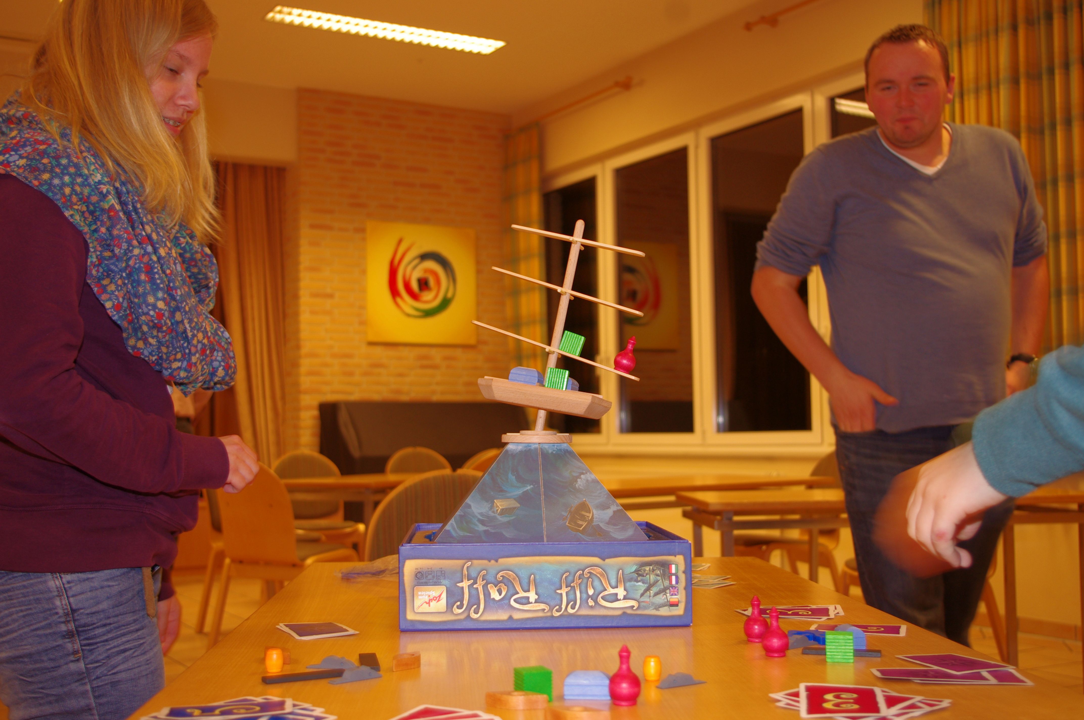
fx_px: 1263
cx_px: 542
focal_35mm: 42
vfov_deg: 31.8
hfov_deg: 46.4
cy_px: 360
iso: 200
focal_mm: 28.13
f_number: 4
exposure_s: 1/25
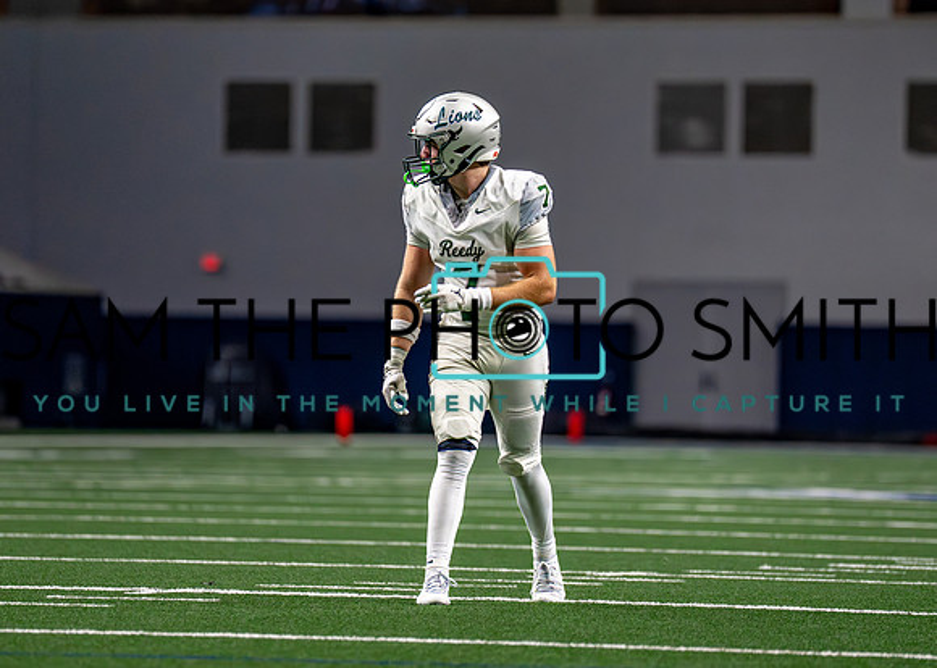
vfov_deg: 4.6
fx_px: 8343
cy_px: 303
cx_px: 434
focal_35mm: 314
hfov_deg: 6.4
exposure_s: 1/2000
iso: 4000
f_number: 2.8
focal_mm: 200
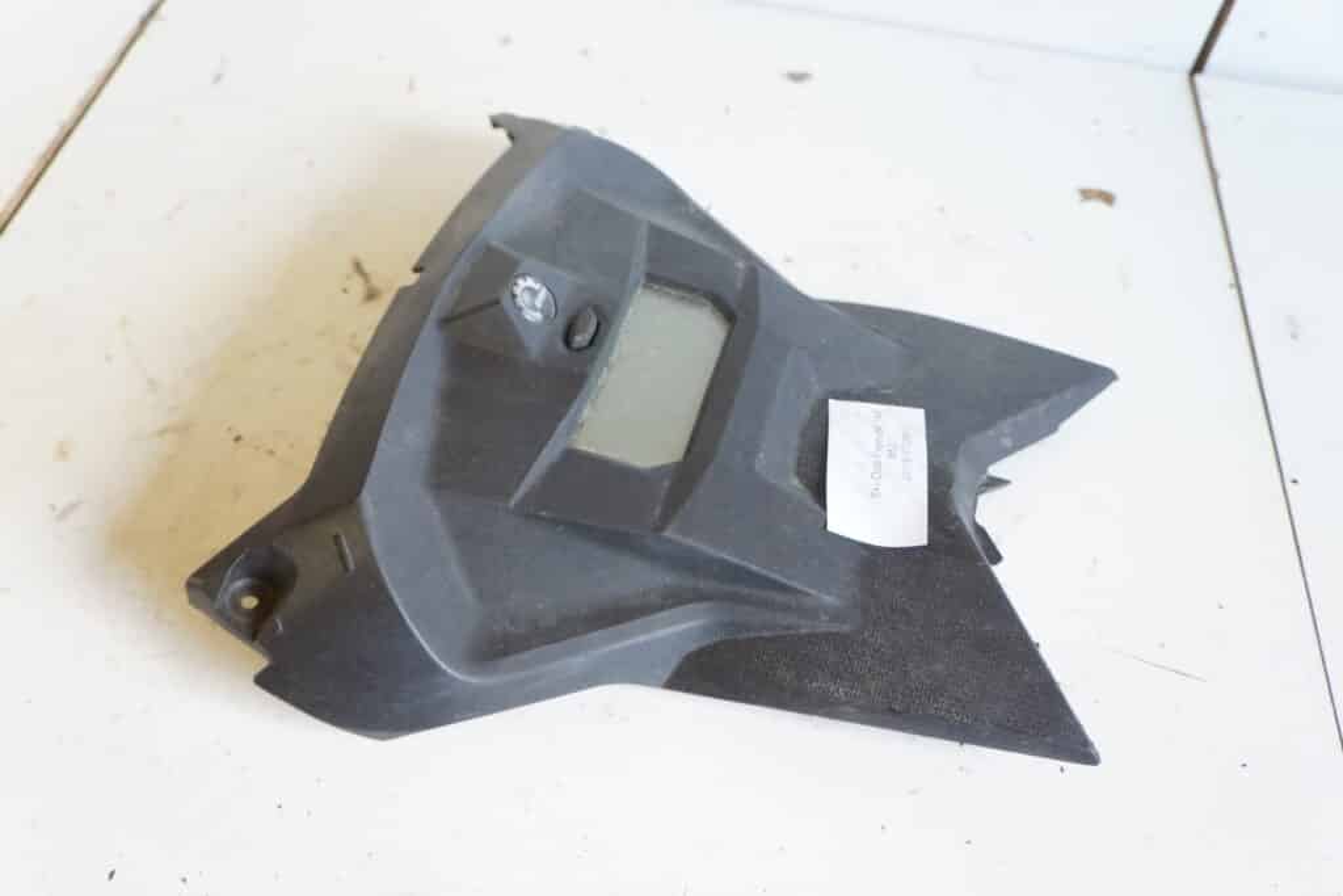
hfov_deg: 57.2
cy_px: 448
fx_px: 1231
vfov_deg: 40.0
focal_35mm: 33
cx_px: 672
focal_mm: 22
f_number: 4
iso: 800
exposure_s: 1/60
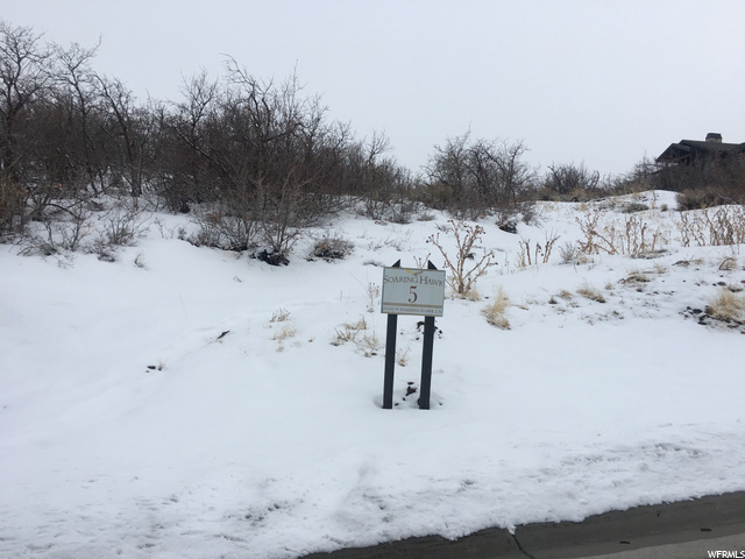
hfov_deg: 61.7
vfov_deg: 48.2
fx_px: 624
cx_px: 372
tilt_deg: +1.0
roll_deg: -3.3
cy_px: 280
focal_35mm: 29
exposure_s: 1/1099
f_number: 2.2
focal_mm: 4.15
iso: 25
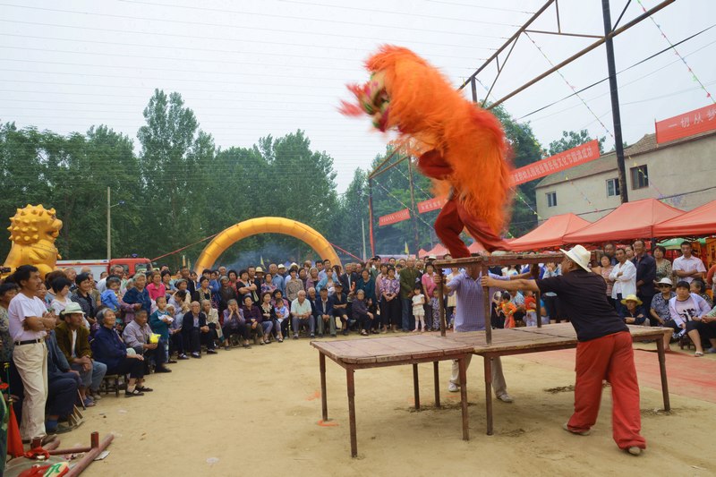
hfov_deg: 61.9
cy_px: 238
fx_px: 597
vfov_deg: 43.6
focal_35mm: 30
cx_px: 358
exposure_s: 1/10
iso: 100
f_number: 20
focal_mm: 30
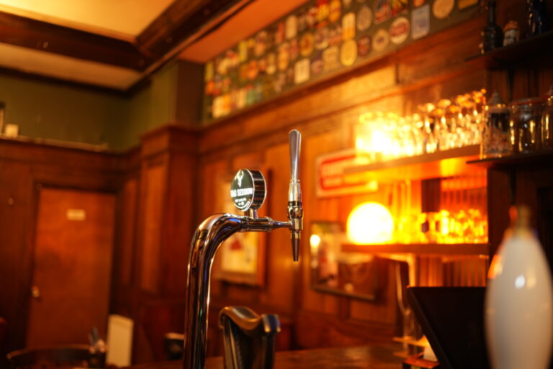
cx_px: 276
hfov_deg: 54.4
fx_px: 538
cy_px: 184
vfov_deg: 37.9
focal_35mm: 35
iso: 640
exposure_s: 1/25
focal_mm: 35
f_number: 1.8
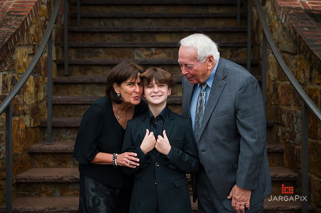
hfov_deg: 32.2
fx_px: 556
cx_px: 161
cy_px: 101
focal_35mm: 62
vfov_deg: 21.8
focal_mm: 58
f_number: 4
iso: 320
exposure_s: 1/640
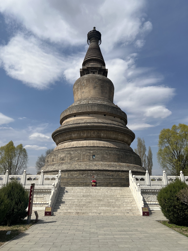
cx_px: 94
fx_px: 188
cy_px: 126
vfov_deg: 67.3
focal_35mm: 26
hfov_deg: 53.1
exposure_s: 1/8000
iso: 50
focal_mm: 5.7
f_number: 1.5
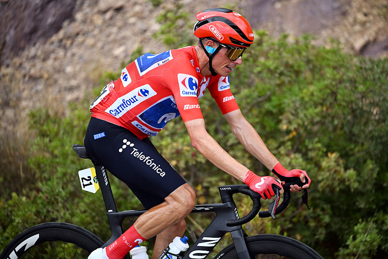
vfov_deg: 7.8
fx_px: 1886
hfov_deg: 11.7
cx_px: 194
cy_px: 130
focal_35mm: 175
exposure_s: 1/2500
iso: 250
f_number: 2.8
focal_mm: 175
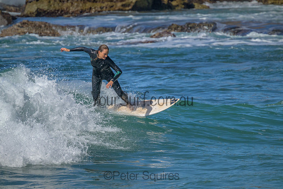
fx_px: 6290
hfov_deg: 2.6
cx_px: 142
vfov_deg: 1.7
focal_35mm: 800
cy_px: 94
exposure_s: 1/2000
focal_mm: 800
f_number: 11
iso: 2200
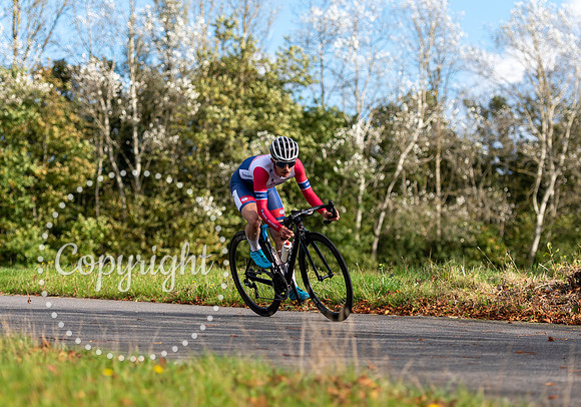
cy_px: 197
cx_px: 268
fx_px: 2135
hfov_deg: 15.5
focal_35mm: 130
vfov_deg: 10.9
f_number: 2.8
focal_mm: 100
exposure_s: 1/2500
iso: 160
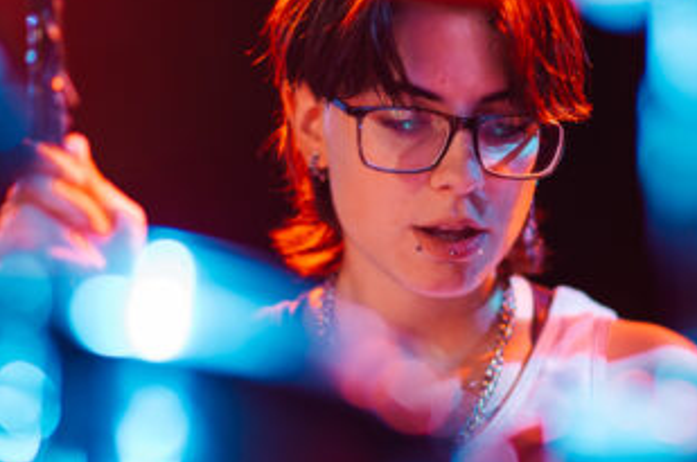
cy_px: 277
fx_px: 2977
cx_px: 376
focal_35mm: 154
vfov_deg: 8.9
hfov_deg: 13.4
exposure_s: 1/400
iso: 400
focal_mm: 85
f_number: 1.4
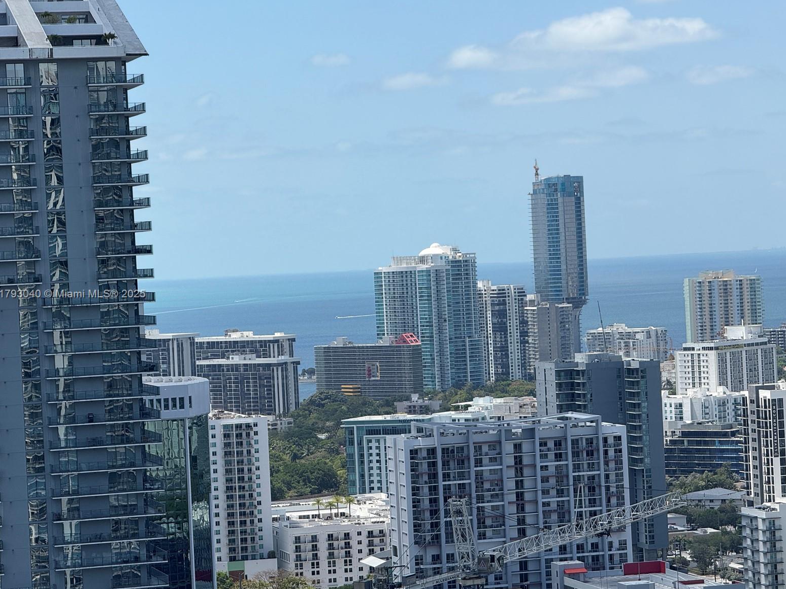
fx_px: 2816
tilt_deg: -0.5
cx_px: 389
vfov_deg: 12.0
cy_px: 295
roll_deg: +3.3
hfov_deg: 15.9
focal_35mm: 124
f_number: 2.8
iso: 50
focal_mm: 15.66
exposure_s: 1/1342
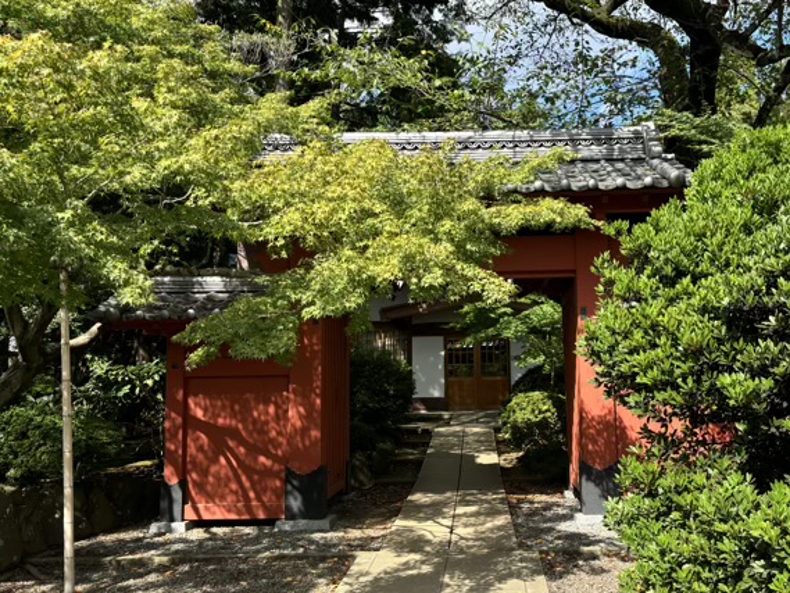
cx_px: 473
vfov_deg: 44.2
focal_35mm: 32
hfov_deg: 56.4
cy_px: 316
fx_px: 730
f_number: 1.6
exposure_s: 1/951
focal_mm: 5.96
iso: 50
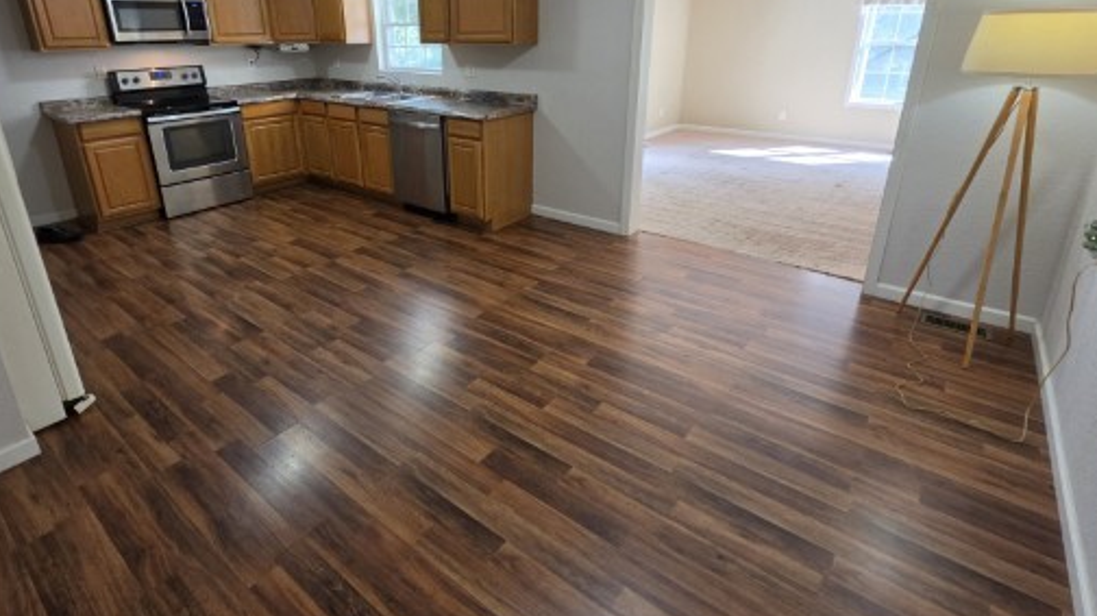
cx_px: 503
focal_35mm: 18
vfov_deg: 60.0
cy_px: 224
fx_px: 523
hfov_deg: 92.5
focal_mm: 2.2
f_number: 1.9
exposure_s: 1/60
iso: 160
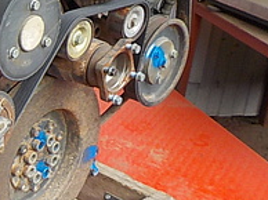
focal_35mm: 99
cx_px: -164
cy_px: 51
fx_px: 766
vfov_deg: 14.8
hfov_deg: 17.3
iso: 125
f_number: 3.3
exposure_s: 1/40
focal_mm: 4.1
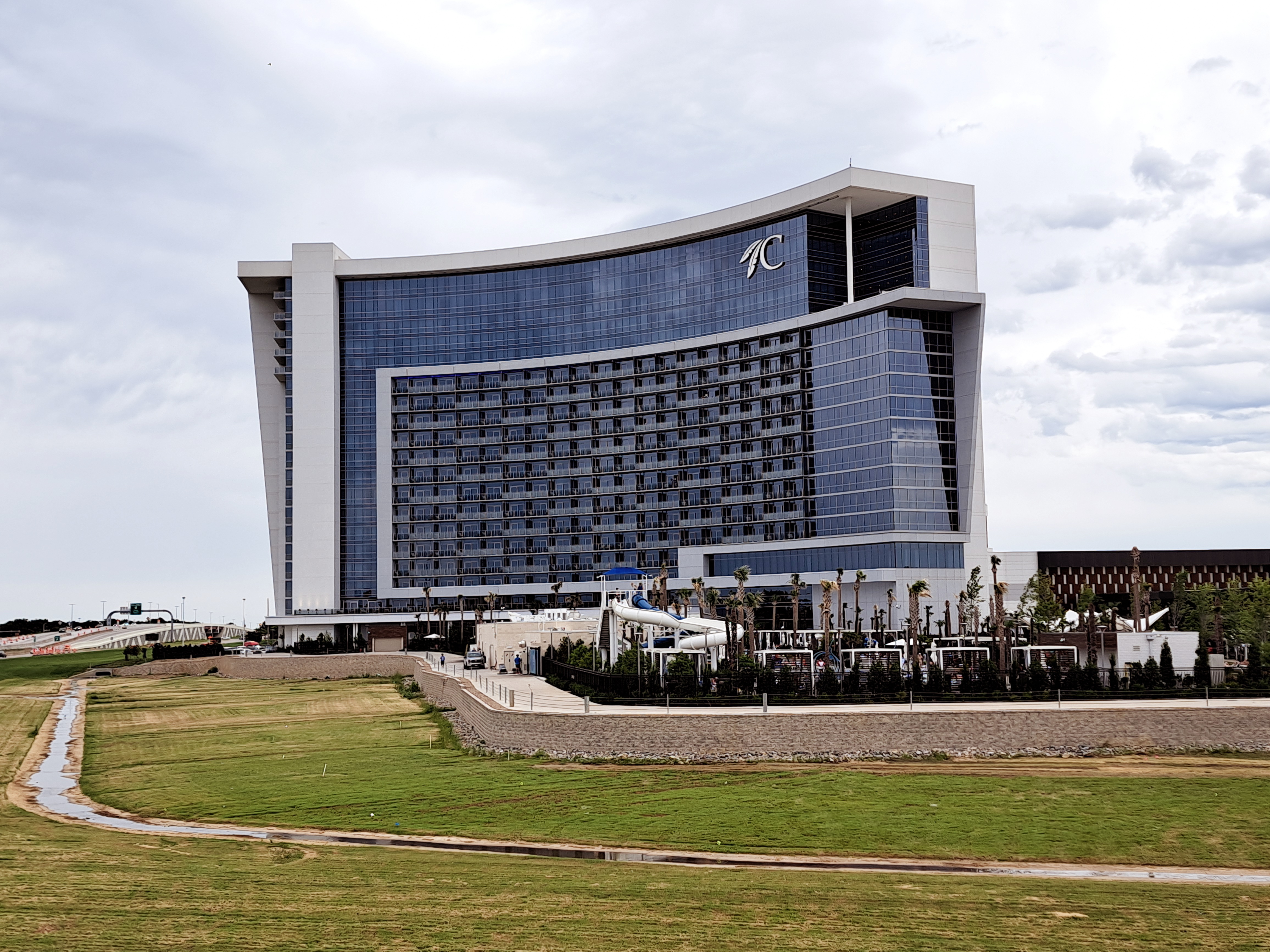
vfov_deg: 56.8
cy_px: 476
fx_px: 881
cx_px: 635
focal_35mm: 24
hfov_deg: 71.6
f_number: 1.8
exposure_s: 1/500
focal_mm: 5.23
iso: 50
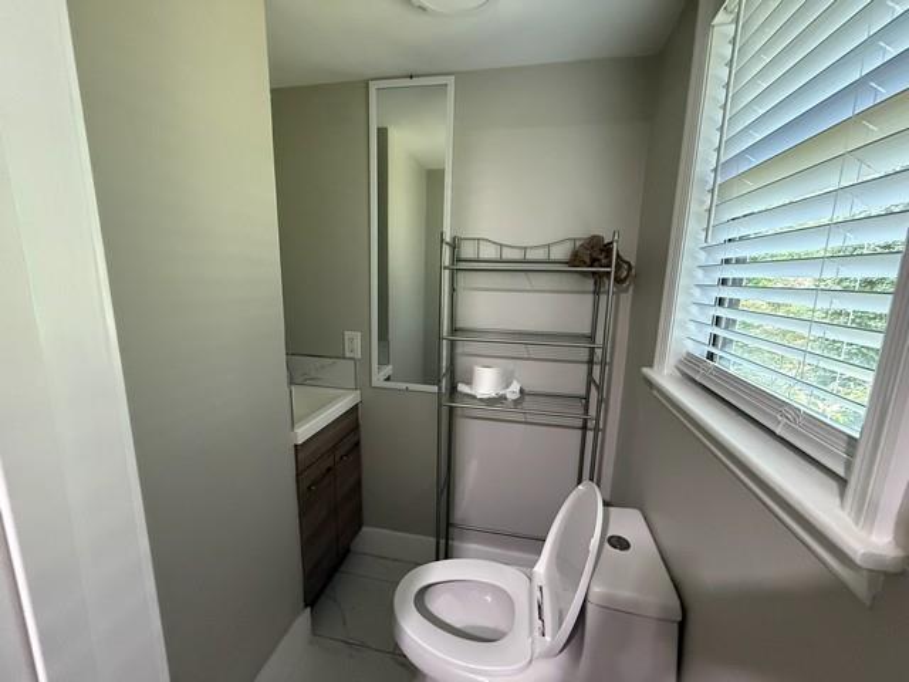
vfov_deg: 85.7
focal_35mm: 14
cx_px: 454
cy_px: 341
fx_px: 368
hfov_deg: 102.1
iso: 1000
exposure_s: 1/60
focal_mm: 2.22
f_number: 2.2
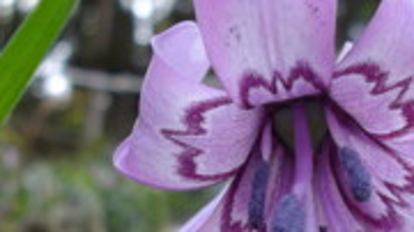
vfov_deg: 13.5
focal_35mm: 87
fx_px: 954
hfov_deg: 24.4
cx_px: 269
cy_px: 278
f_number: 3.5
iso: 100
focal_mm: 5.8
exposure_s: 1/100
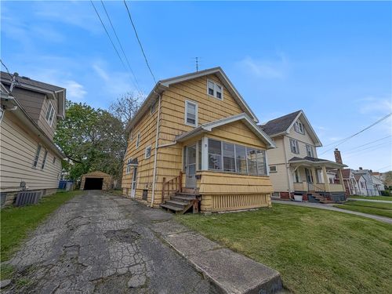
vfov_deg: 85.7
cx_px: 196
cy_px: 147
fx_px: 159
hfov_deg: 102.1
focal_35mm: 14
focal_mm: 2.22
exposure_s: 1/554
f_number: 2.2
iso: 40
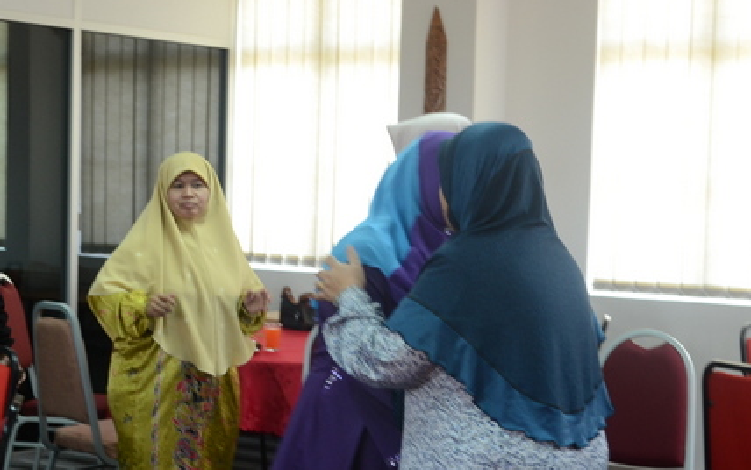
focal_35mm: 73
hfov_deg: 28.2
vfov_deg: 17.9
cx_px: 365
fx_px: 1495
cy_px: 291
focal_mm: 32
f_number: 4
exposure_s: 1/60
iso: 800
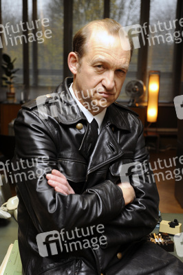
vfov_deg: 36.3
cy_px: 138
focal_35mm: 55
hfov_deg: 24.6
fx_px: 420
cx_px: 92
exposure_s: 1/200
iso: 1600
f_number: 4.5
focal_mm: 55
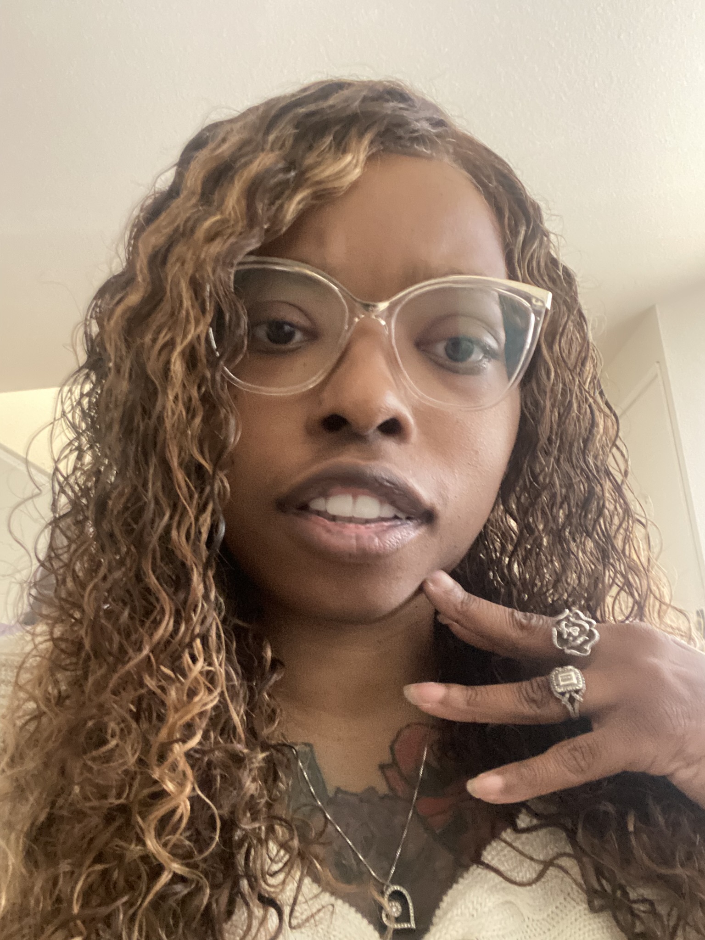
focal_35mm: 30
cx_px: 352
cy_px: 470
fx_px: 815
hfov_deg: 46.8
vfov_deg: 60.0
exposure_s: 1/24
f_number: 2.2
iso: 800
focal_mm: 2.71
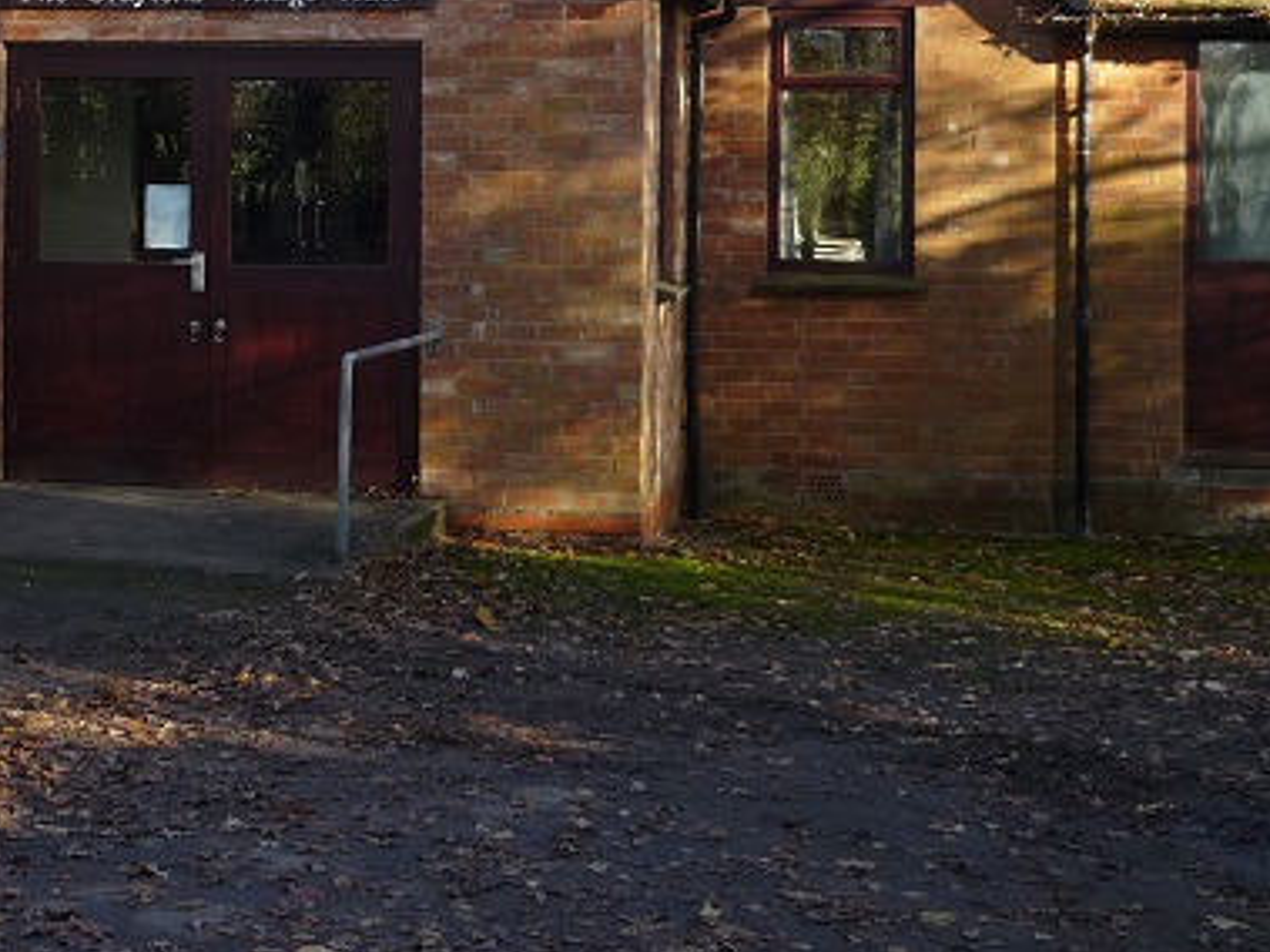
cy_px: 30
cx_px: 365
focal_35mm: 71
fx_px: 2604
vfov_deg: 20.2
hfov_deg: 27.1
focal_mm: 5.5
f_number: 2.8
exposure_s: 1/160
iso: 100
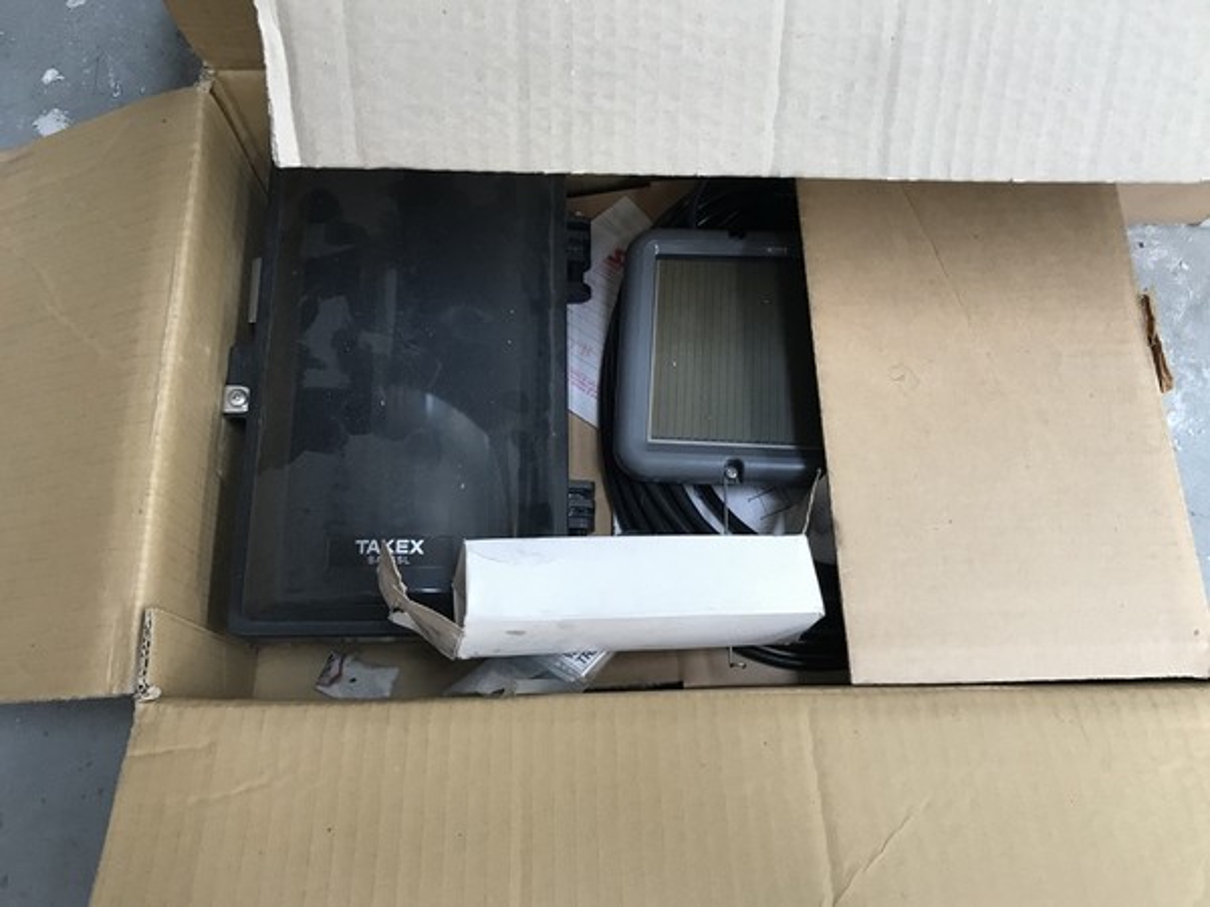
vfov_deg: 49.7
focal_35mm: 28
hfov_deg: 63.4
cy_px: 454
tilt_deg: -70.9
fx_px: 979
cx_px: 605
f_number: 1.8
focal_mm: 3.99
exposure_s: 1/33
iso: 32
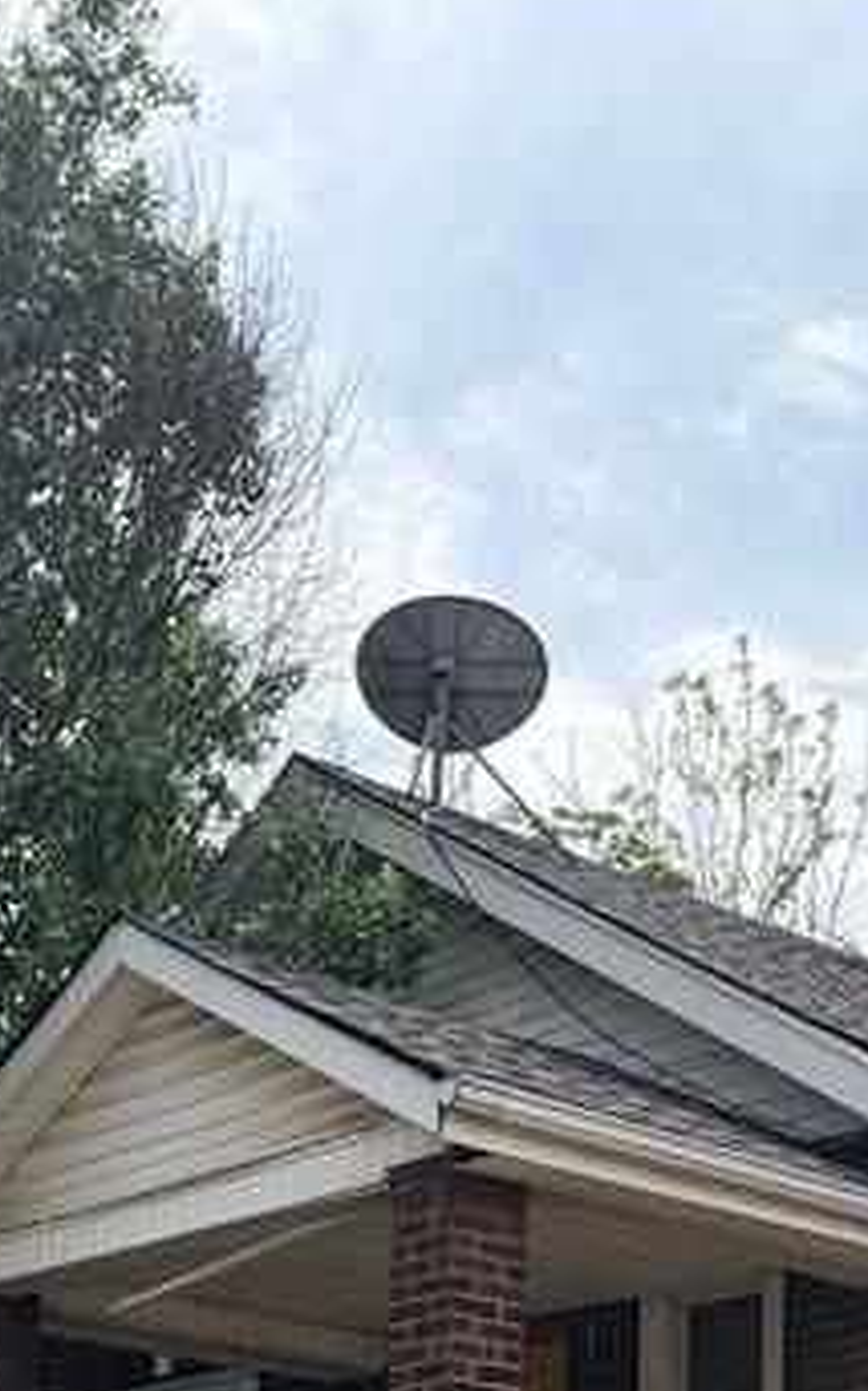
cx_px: 649
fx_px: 2880
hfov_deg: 17.0
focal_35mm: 76
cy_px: 1521
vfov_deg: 25.3
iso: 80
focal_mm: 6.76
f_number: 1.78
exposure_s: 1/5714
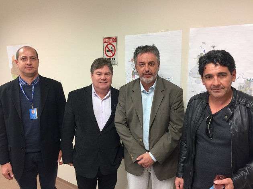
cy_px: 94
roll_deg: -0.5
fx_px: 212
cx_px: 126
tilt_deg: -8.9
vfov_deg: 48.2
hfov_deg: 61.7
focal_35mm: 29
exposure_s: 1/15
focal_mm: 4.15
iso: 64
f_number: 2.2
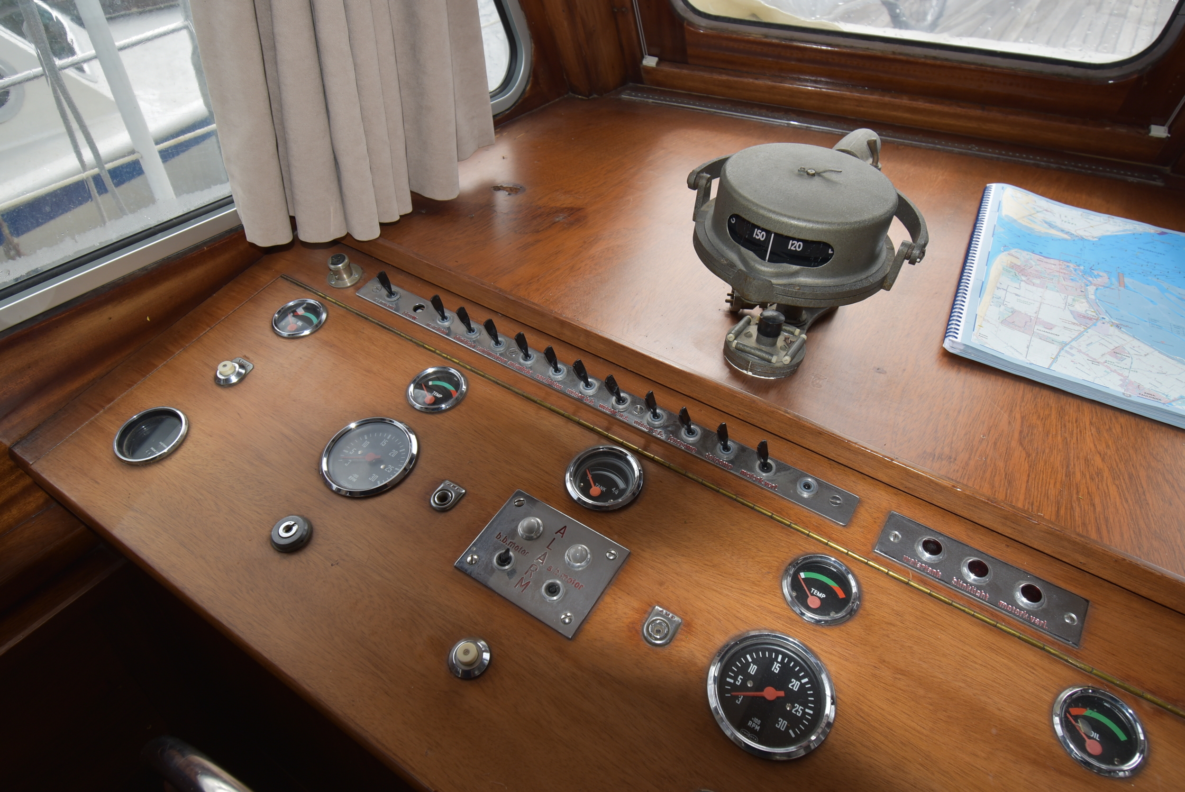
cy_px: 396
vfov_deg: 59.6
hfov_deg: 81.2
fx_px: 692
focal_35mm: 21
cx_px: 592
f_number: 6.3
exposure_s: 1/160
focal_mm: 14
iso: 100
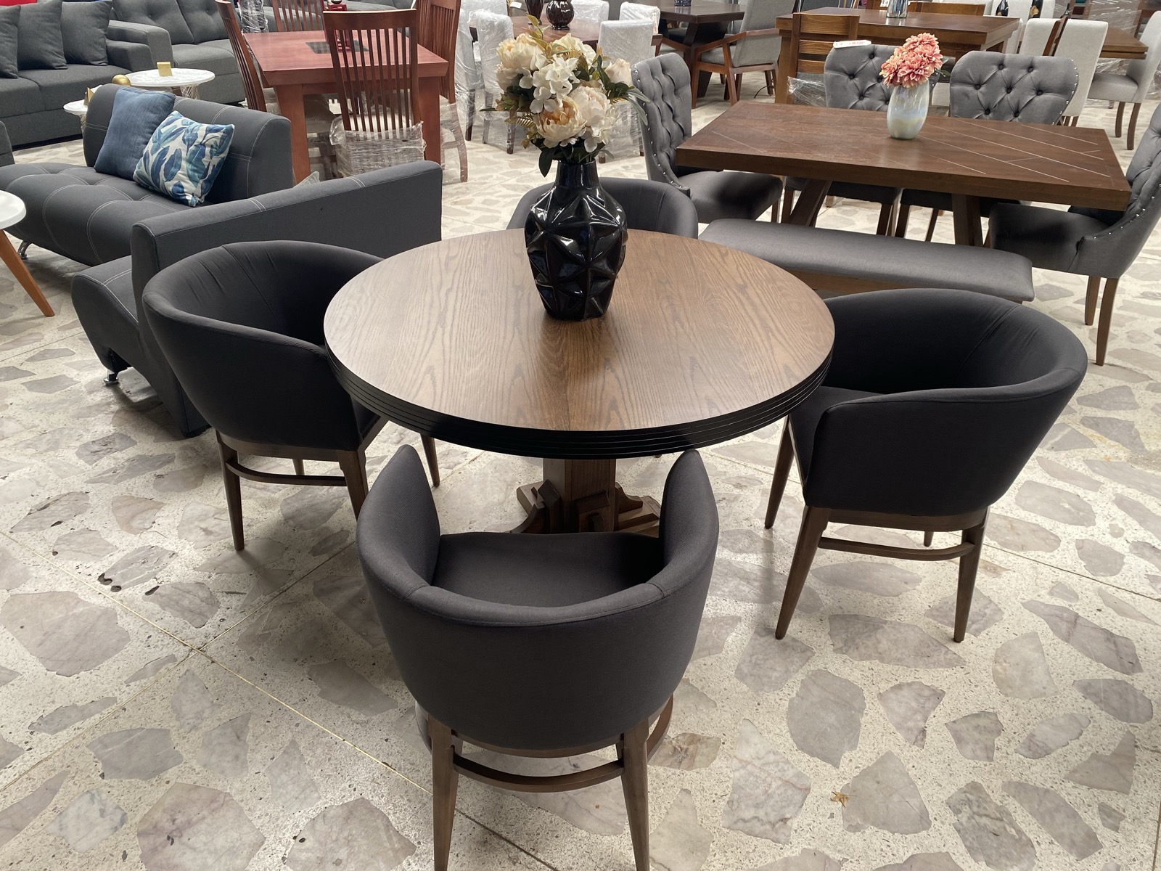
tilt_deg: -33.4
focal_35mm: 26
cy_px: 436
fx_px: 872
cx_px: 580
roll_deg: -2.7
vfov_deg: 53.1
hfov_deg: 67.3
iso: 80
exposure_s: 1/121
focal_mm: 4.25
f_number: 1.8
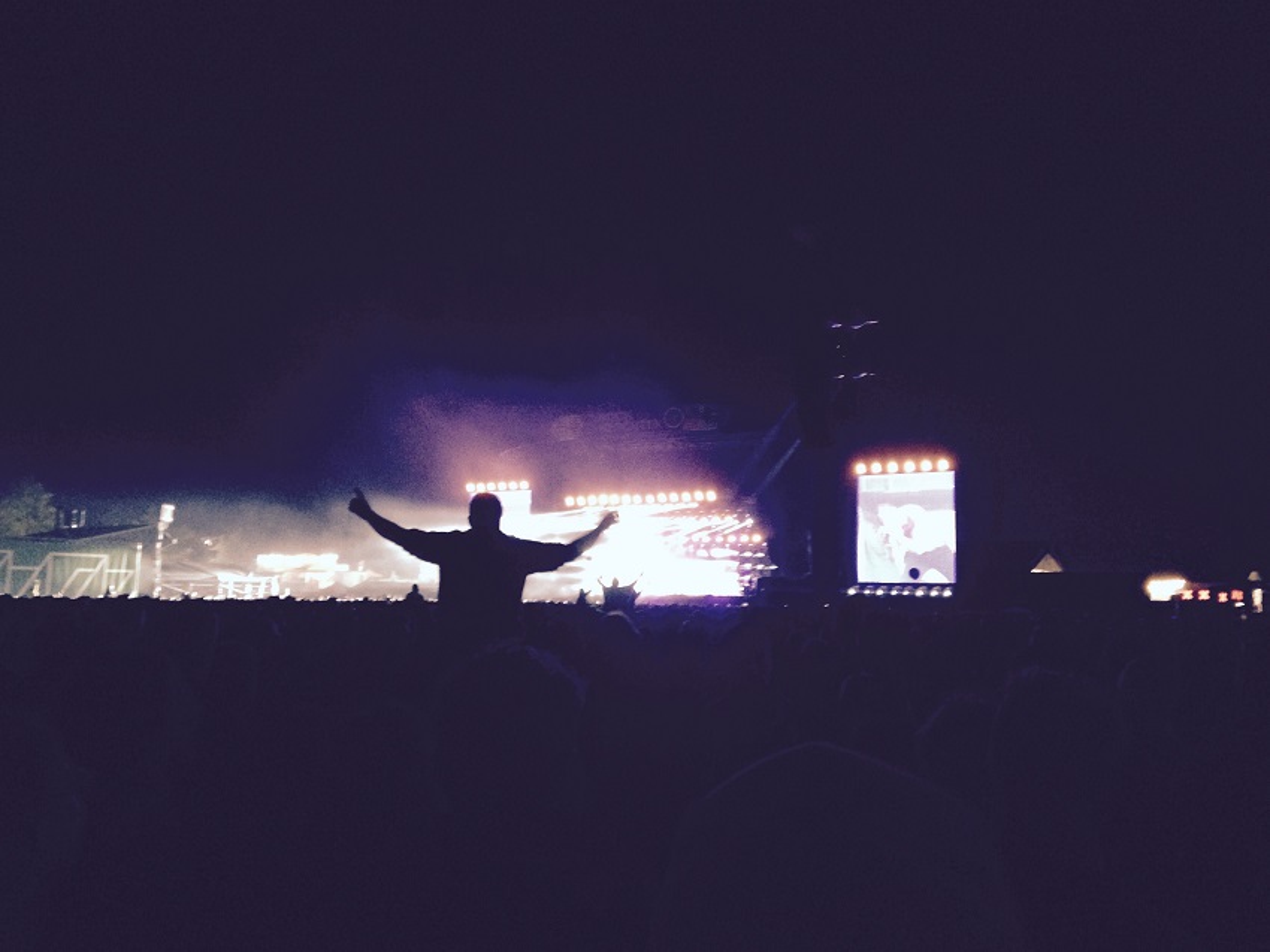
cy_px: 476
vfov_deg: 42.9
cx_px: 635
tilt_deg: +5.0
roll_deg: -0.7
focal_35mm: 33
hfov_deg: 55.4
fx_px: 1210
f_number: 2.4
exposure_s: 1/15
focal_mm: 4.12
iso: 400
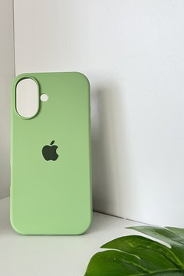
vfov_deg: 48.4
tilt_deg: -7.0
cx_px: 48
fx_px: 307
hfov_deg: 32.8
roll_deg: +1.7
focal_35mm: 40
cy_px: 131
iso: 125
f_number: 1.5
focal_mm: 5.7
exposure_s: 1/93
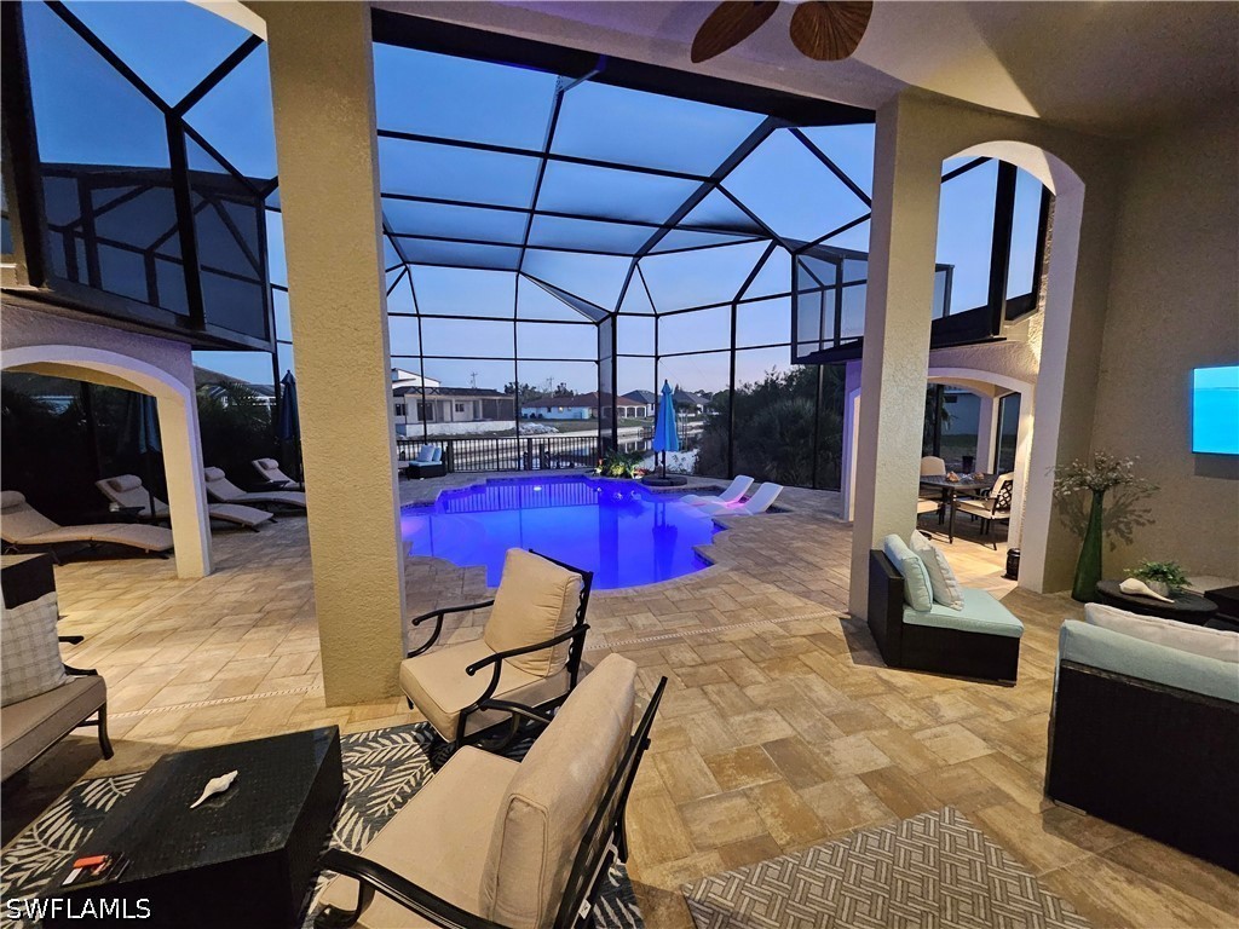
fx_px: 465
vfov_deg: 89.9
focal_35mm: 13
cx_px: 620
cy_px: 464
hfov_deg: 106.2
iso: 640
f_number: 2.2
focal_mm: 1.74
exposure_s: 1/30
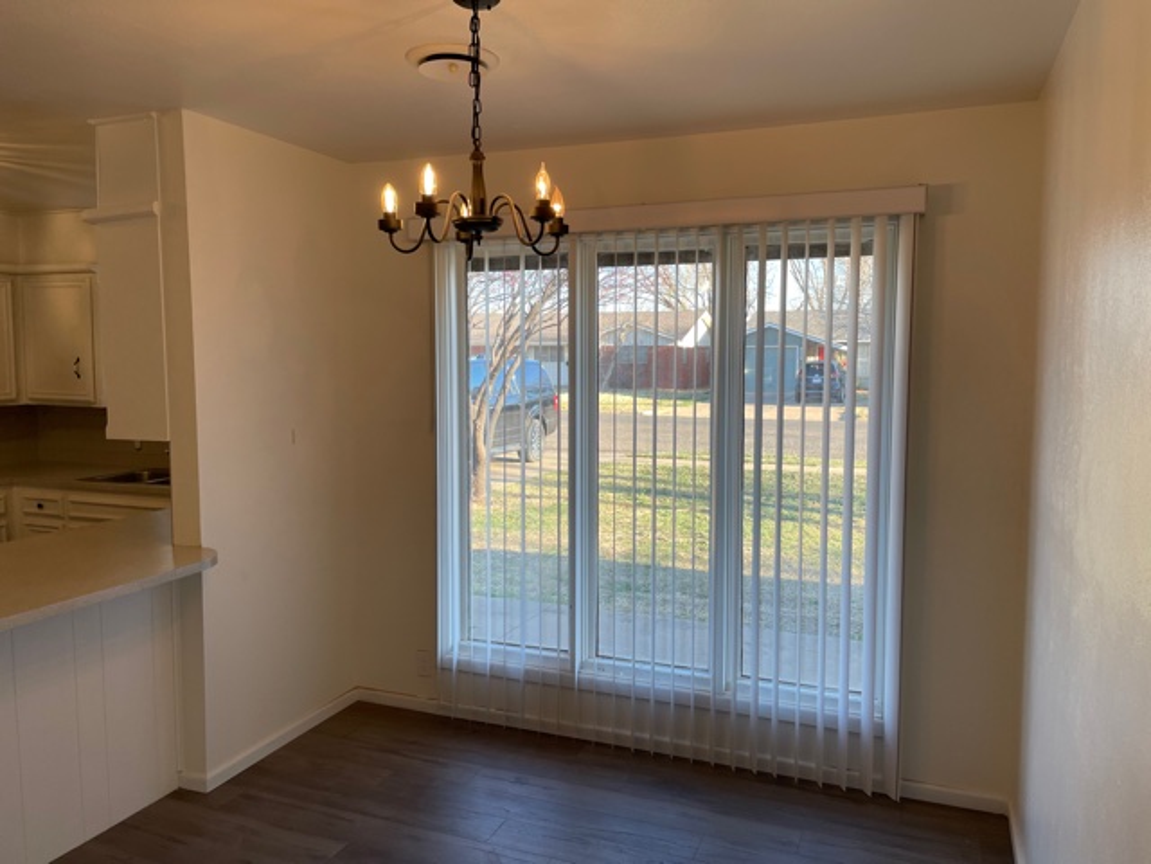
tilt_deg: -4.4
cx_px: 576
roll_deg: +0.0
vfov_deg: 53.1
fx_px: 865
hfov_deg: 67.3
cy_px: 432
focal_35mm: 26
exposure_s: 1/121
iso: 32
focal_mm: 4.2
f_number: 1.6
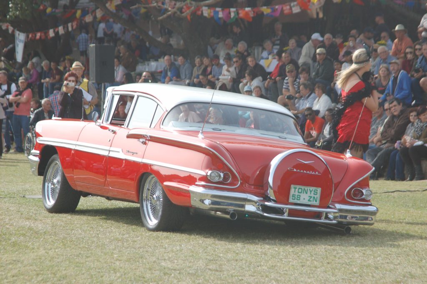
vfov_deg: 8.7
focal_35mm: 158
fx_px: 1867
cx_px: 214
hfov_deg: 13.1
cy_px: 142
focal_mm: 105
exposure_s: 1/640
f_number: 5.6
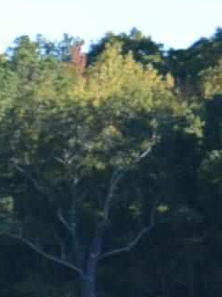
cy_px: 874
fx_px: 3204
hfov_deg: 3.5
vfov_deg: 5.0
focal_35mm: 374
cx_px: -1042
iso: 100
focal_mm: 28
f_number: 5.6
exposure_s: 1/125
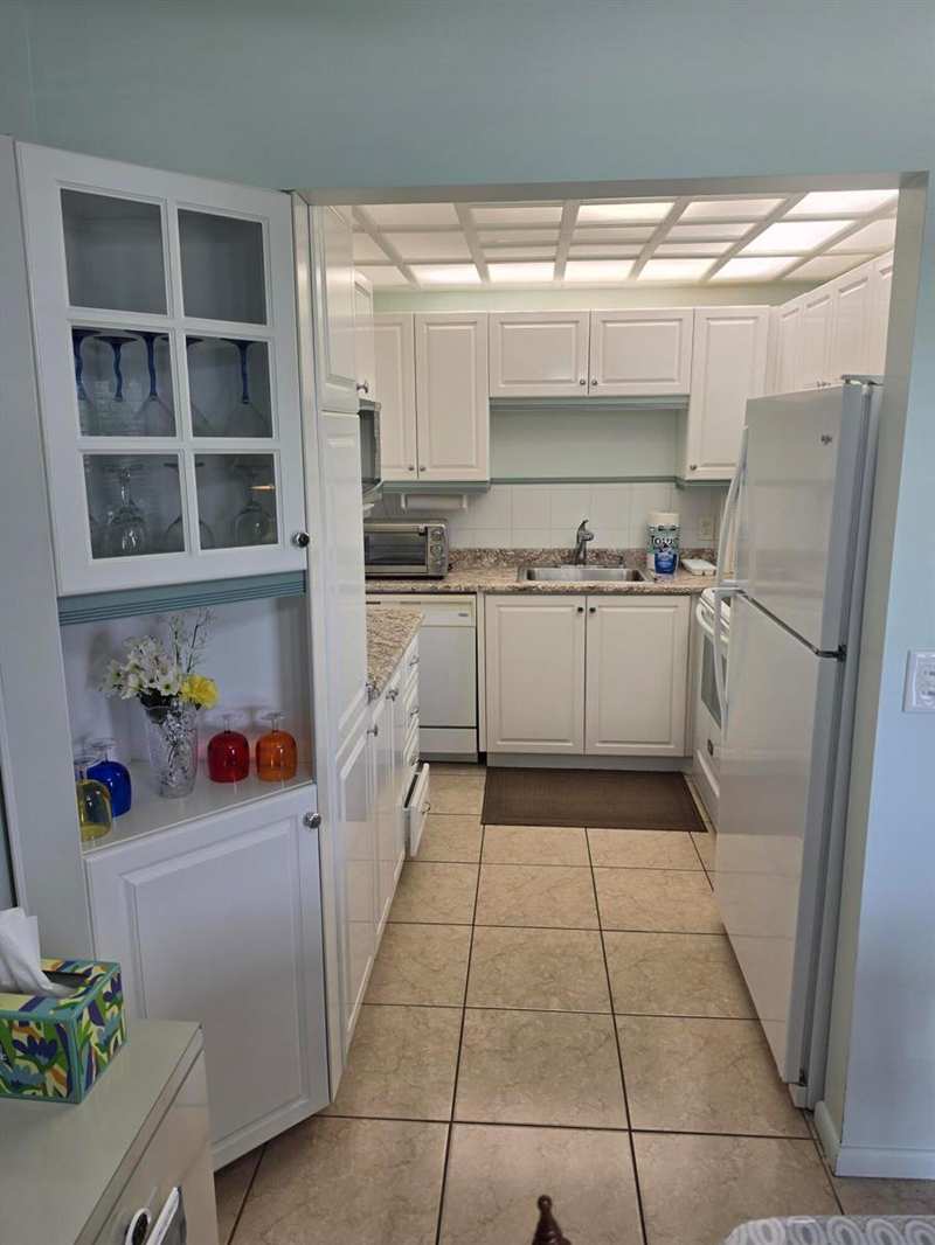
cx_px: 468
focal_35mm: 23
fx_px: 828
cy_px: 622
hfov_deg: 58.9
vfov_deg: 73.9
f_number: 1.4
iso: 20
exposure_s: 1/120
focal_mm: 6.5
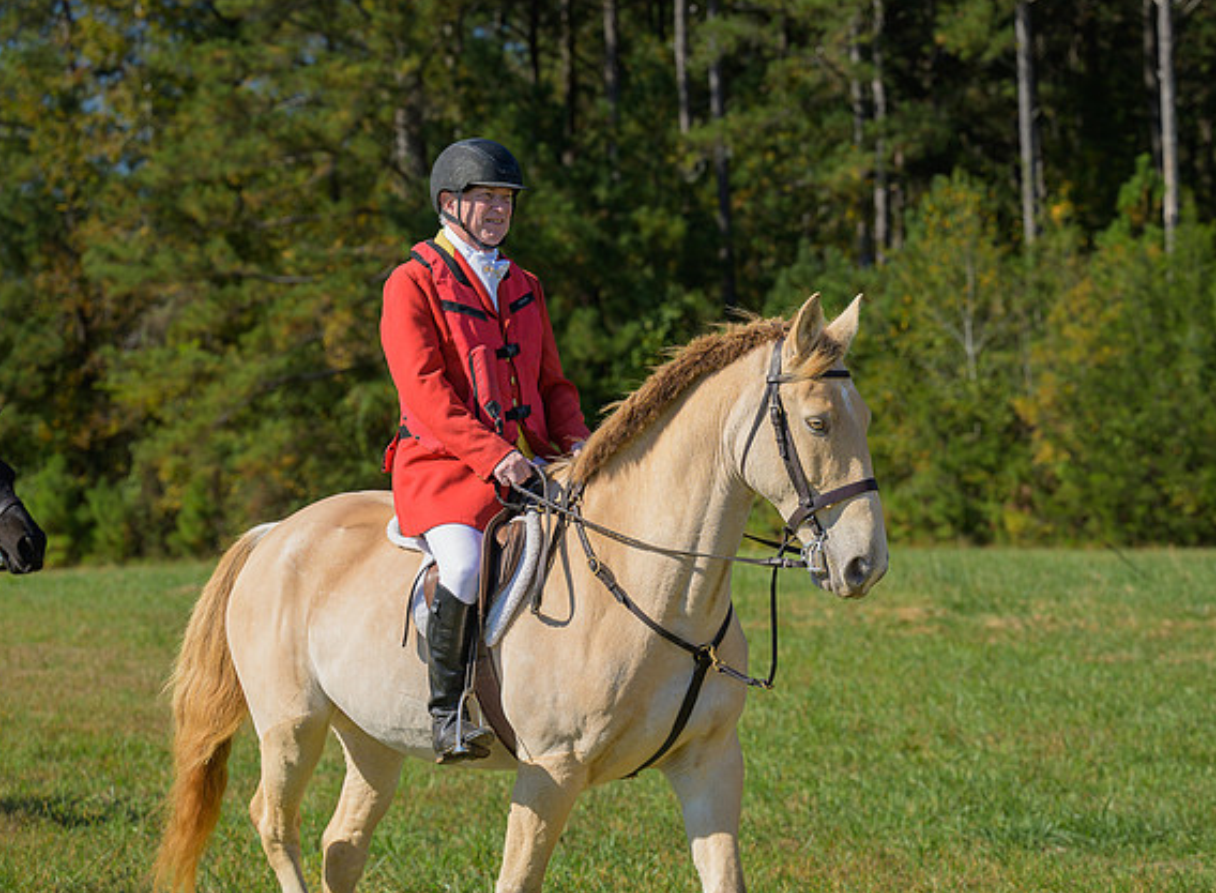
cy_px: 429
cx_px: 735
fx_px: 3486
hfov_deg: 19.8
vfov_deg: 14.6
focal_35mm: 100
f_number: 4
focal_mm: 83
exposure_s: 1/800
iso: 200
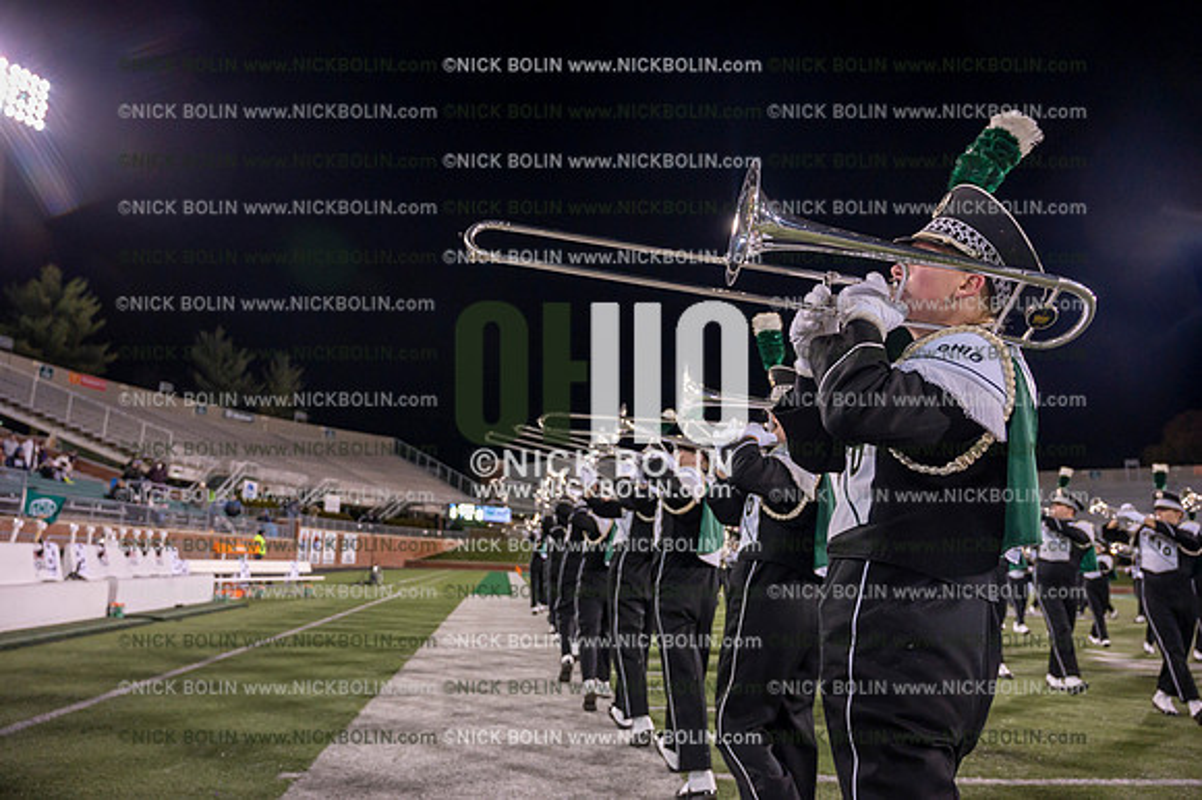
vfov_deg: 53.1
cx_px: 601
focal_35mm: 24
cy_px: 400
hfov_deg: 73.8
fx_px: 801
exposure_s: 1/640
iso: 3200
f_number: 4
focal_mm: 24
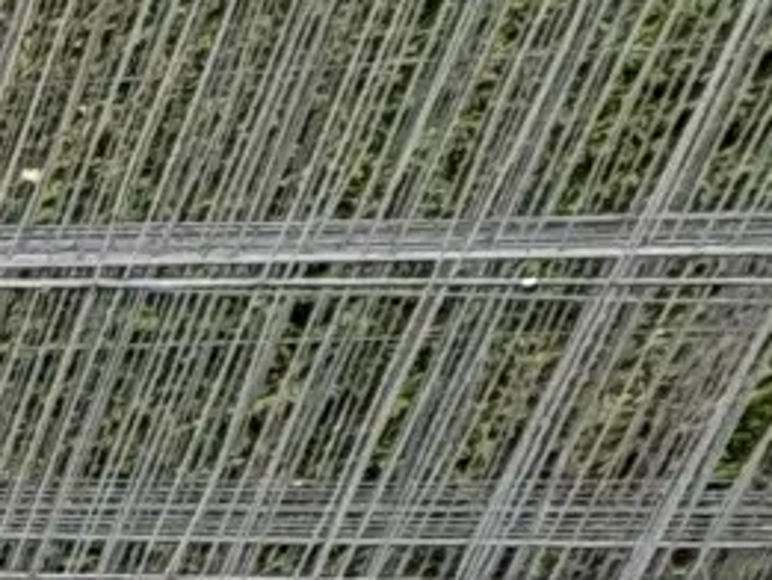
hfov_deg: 9.7
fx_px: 2298
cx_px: -1911
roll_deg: -1.2
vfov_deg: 11.3
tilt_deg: -30.4
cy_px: 1494
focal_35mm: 103
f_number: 2.2
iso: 64
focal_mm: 2.22
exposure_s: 1/99
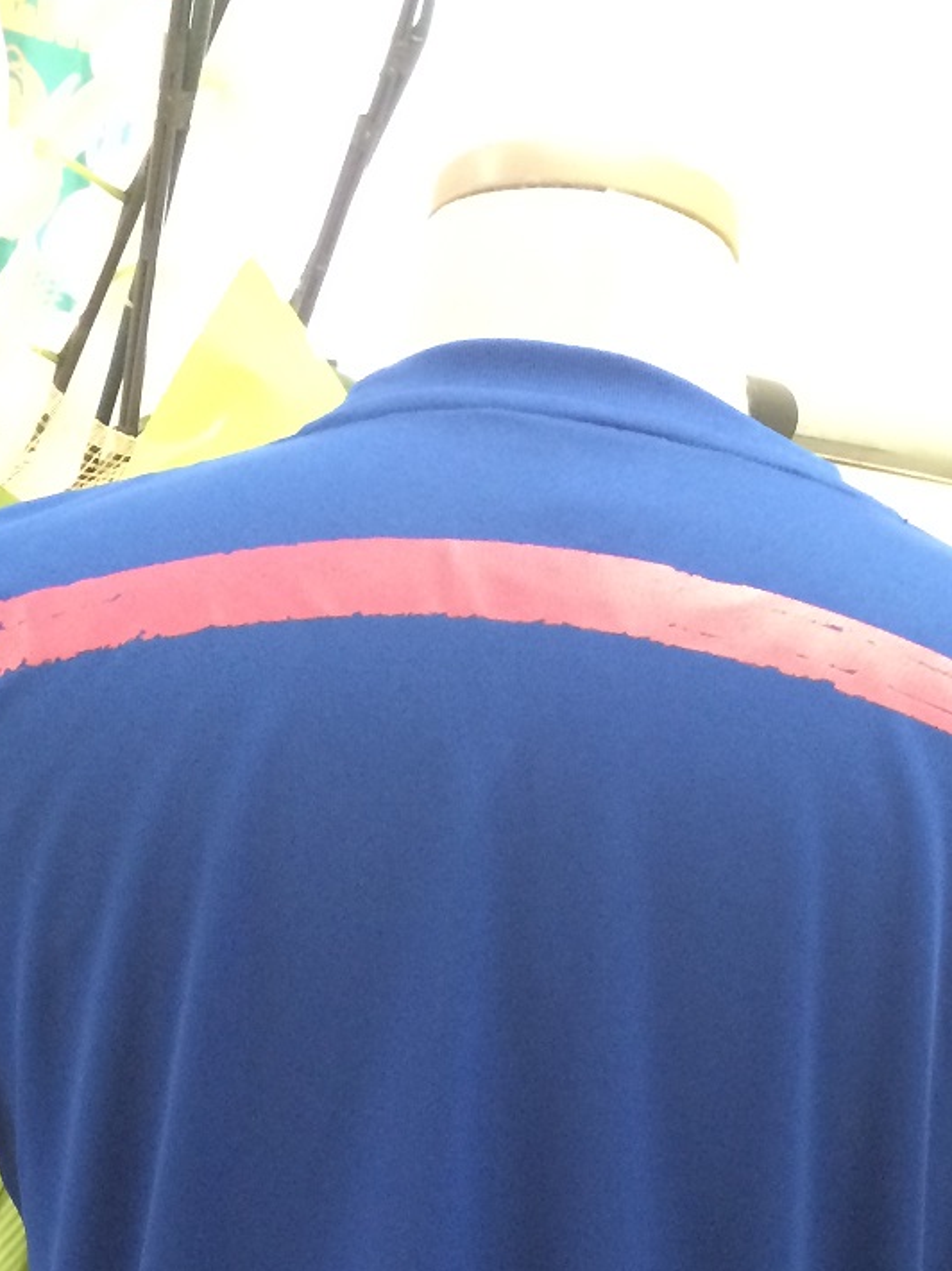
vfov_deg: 26.2
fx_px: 2532
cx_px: 617
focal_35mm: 69
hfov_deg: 21.2
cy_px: 1366
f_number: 2.2
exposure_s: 1/24
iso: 320
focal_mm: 4.12
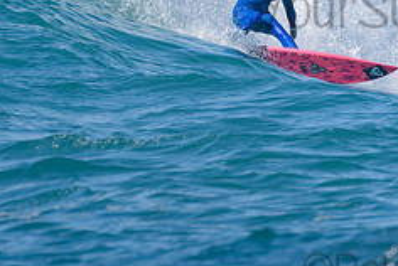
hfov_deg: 1.4
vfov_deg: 0.9
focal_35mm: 1503
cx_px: 334
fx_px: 16637
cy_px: -22
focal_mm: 500
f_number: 5.6
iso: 125
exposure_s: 1/2000
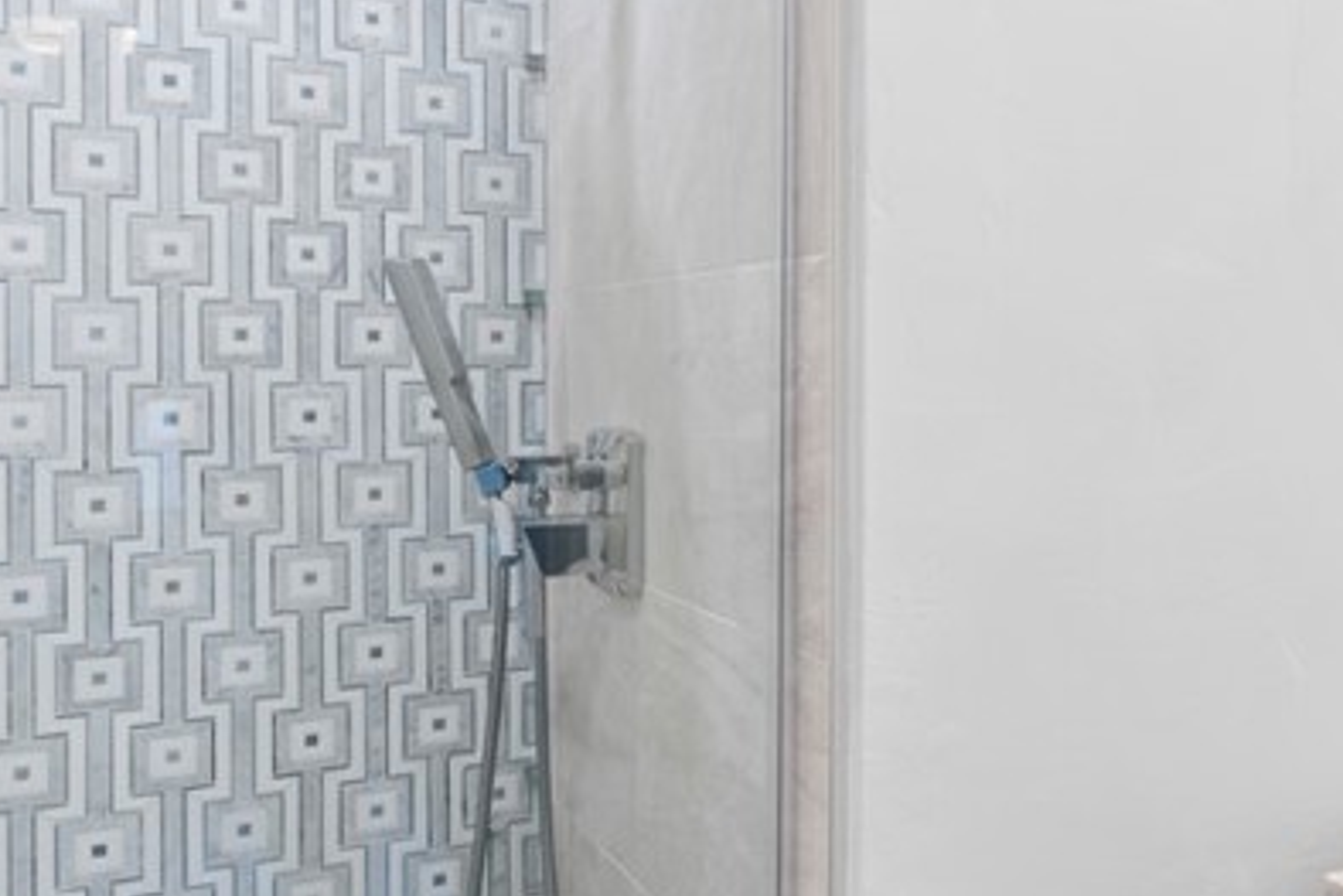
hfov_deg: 42.8
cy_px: 356
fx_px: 1543
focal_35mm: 41
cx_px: 1227
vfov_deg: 32.3
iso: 100
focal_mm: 15.9
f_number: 7.1
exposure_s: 1/3
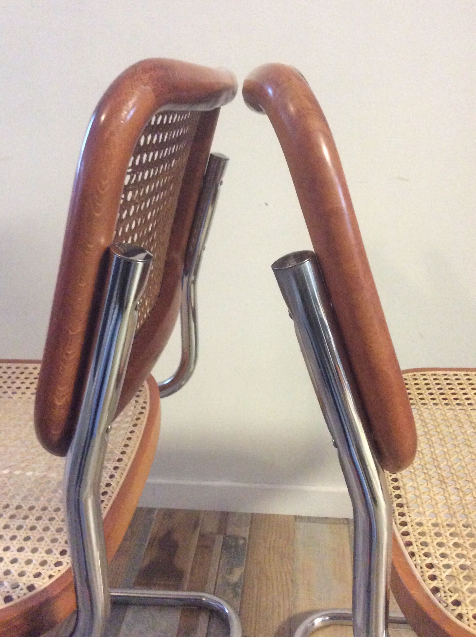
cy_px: 317
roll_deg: +1.8
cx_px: 237
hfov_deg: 42.8
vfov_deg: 55.4
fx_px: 607
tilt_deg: -22.8
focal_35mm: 33
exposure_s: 1/17
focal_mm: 3.3
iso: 400
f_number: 2.4
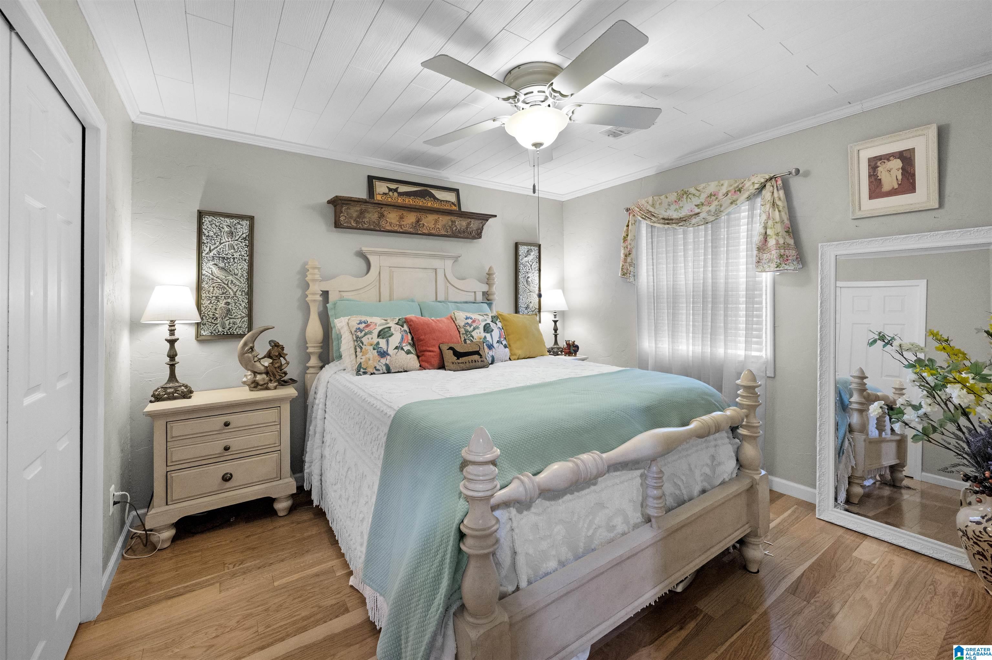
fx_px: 385
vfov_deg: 81.1
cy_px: 330
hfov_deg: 104.3
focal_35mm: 14
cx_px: 496
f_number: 8
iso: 2500
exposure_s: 1/25
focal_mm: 14
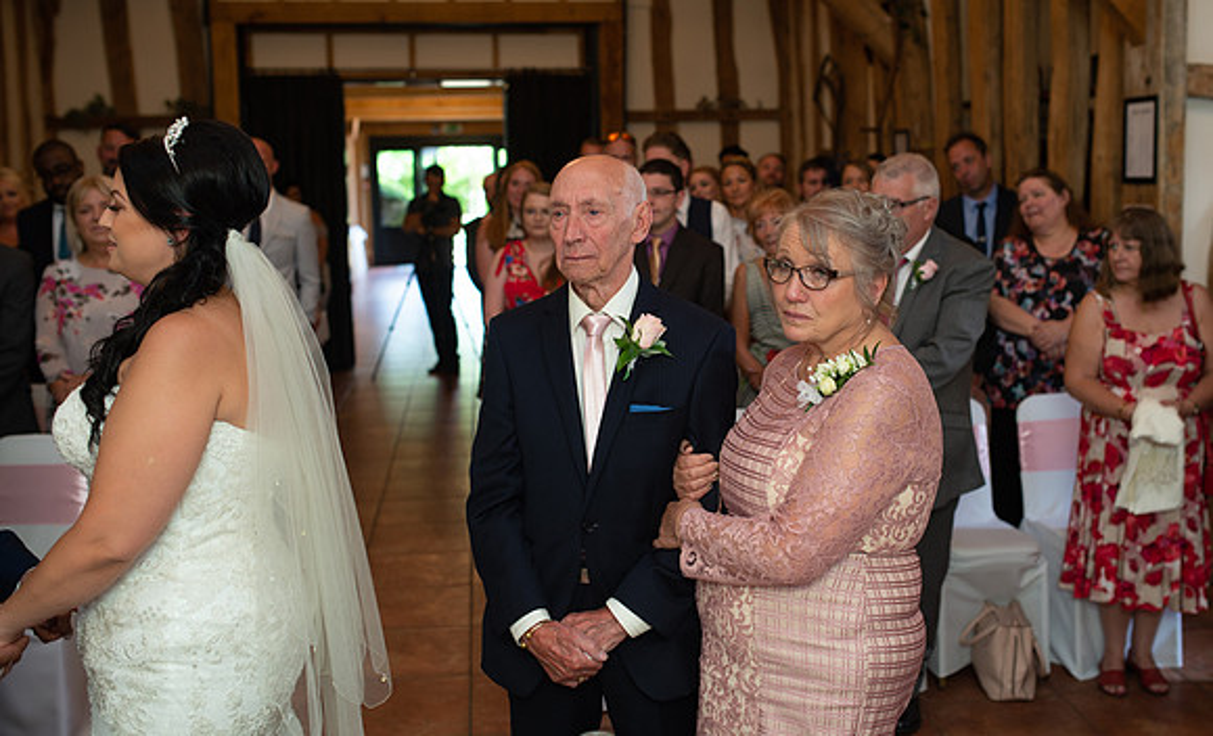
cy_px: 338
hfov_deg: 50.4
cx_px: 654
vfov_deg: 31.9
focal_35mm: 39
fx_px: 1287
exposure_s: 1/100
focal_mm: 35
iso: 400
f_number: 2.8
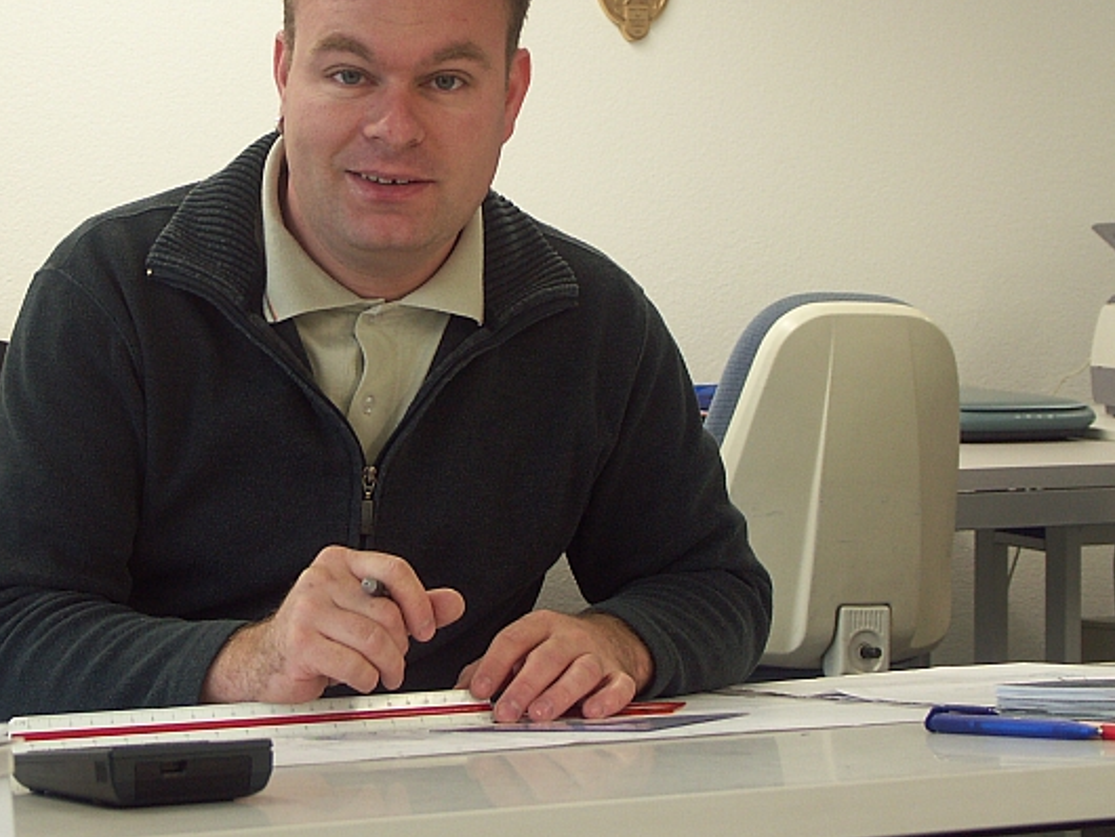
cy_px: 252
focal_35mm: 83
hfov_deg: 23.4
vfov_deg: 17.7
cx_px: 345
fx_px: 2675
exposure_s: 1/50
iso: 100
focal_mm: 14.35
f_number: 3.2
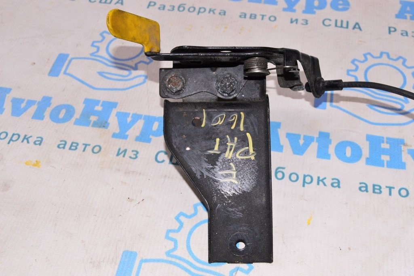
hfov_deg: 41.1
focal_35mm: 48
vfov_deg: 28.0
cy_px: 138
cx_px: 207
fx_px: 552
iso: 1600
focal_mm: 32
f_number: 8
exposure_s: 1/200
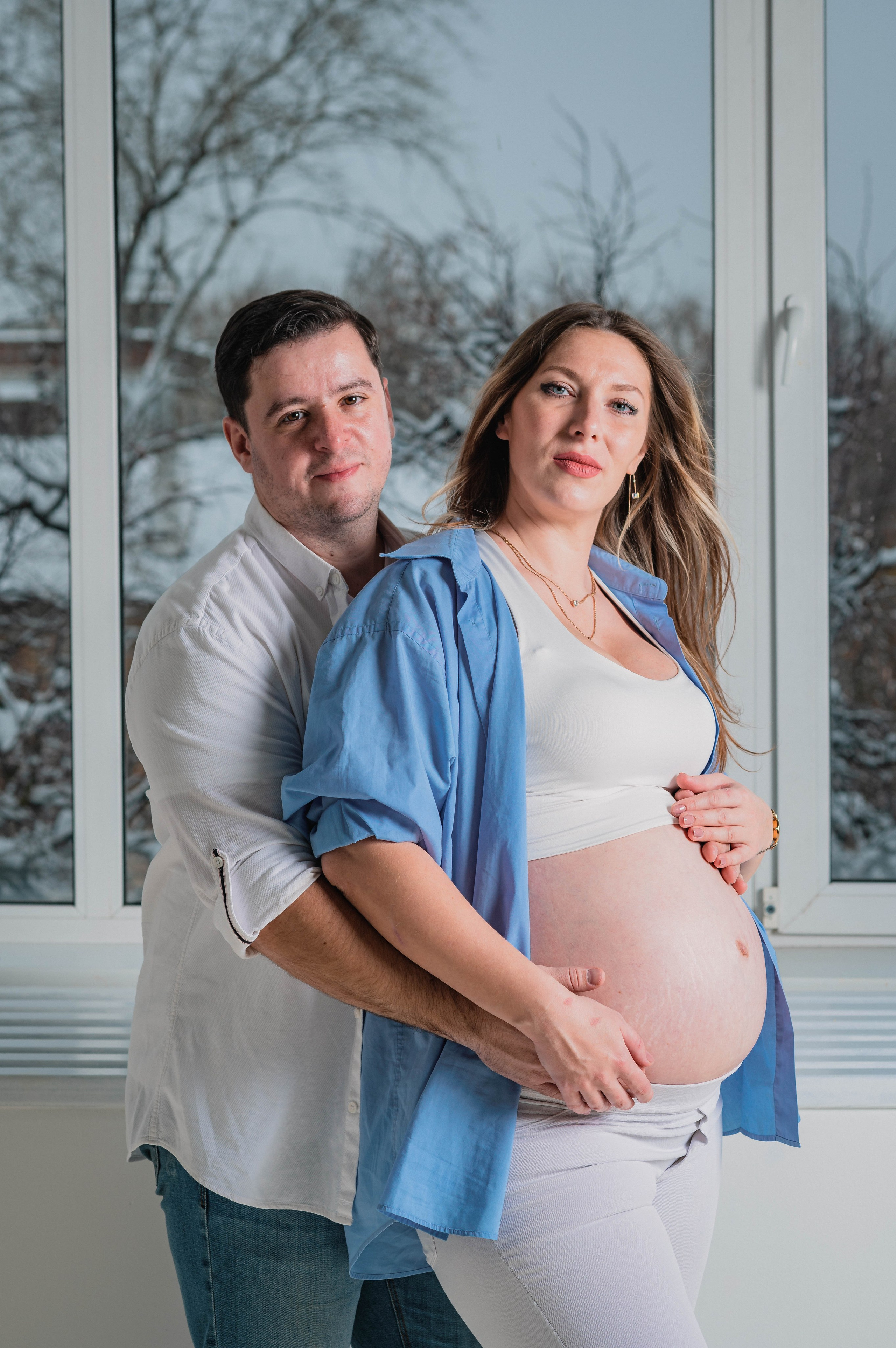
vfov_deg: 23.9
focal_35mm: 85
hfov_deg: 16.0
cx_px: 448
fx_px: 3178
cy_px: 674
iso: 160
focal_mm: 85
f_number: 8
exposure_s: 1/125
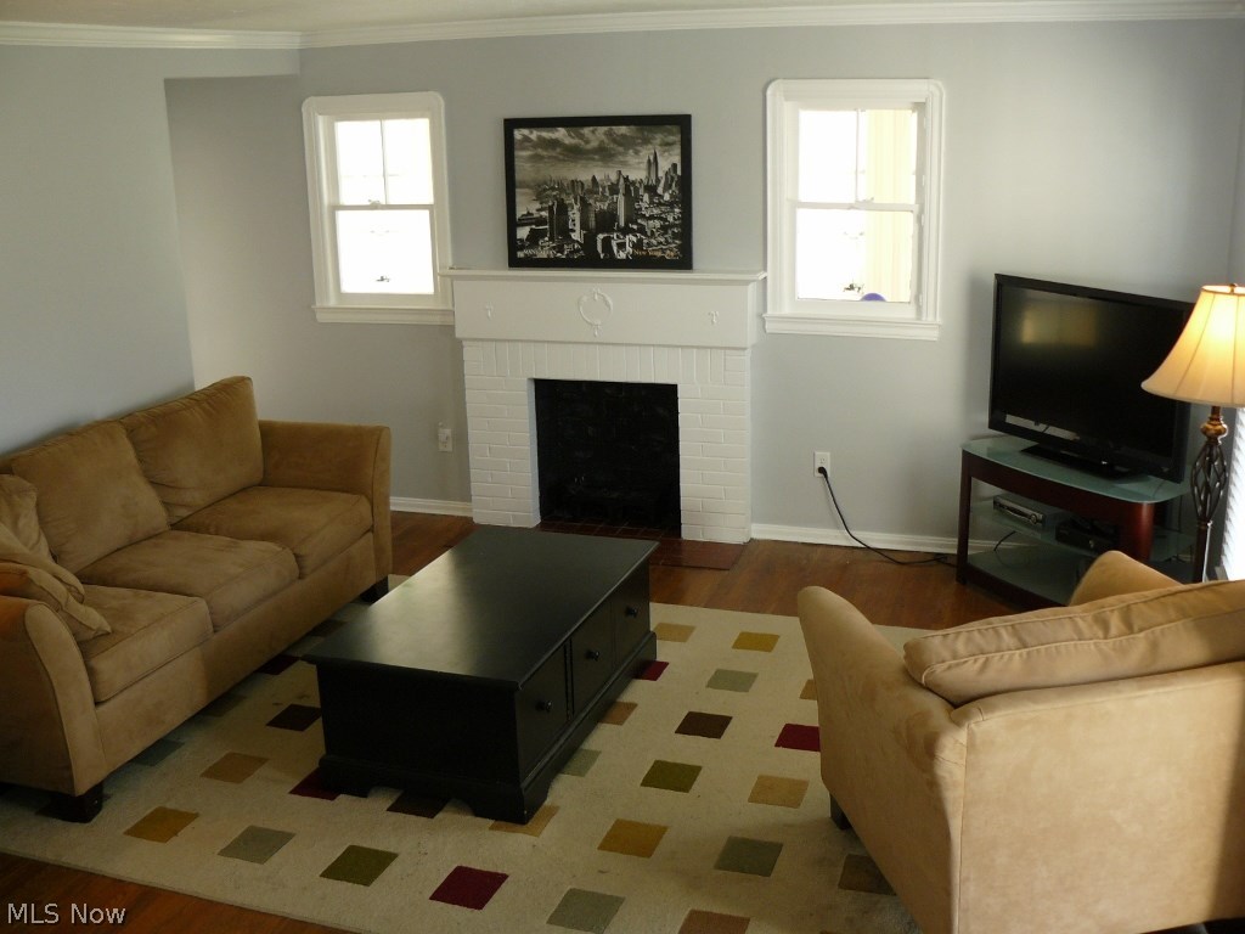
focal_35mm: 36
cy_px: 467
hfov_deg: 51.4
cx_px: 622
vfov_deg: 39.7
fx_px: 1295
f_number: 2.8
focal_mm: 6
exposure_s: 1/30
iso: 125
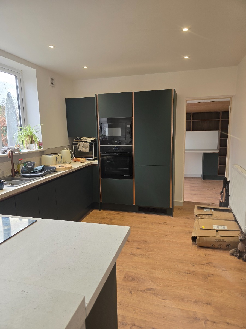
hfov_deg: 58.9
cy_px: 164
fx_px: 218
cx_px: 123
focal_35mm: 23
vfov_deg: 73.9
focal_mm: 6.3
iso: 80
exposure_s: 1/100
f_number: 1.7
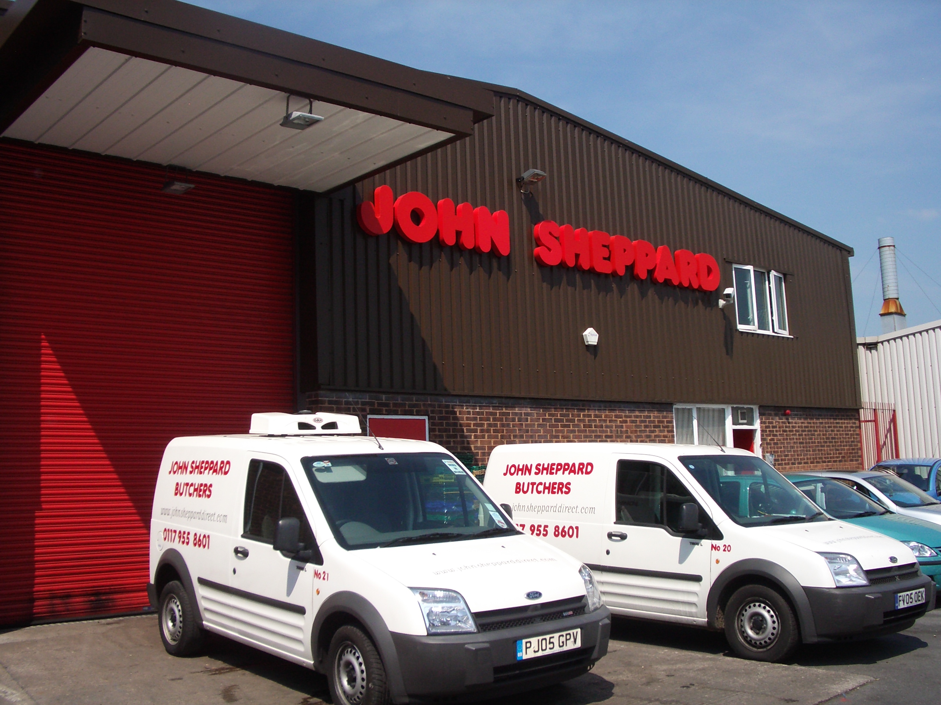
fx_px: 951
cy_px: 352
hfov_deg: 52.6
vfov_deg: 40.7
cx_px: 470
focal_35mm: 35
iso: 100
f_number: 4.3
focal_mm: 5.8
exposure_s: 1/800
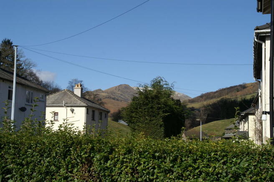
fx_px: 513
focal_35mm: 68
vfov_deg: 20.1
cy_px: 91
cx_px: 137
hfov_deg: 29.9
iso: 100
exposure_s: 1/250
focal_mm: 45
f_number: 11
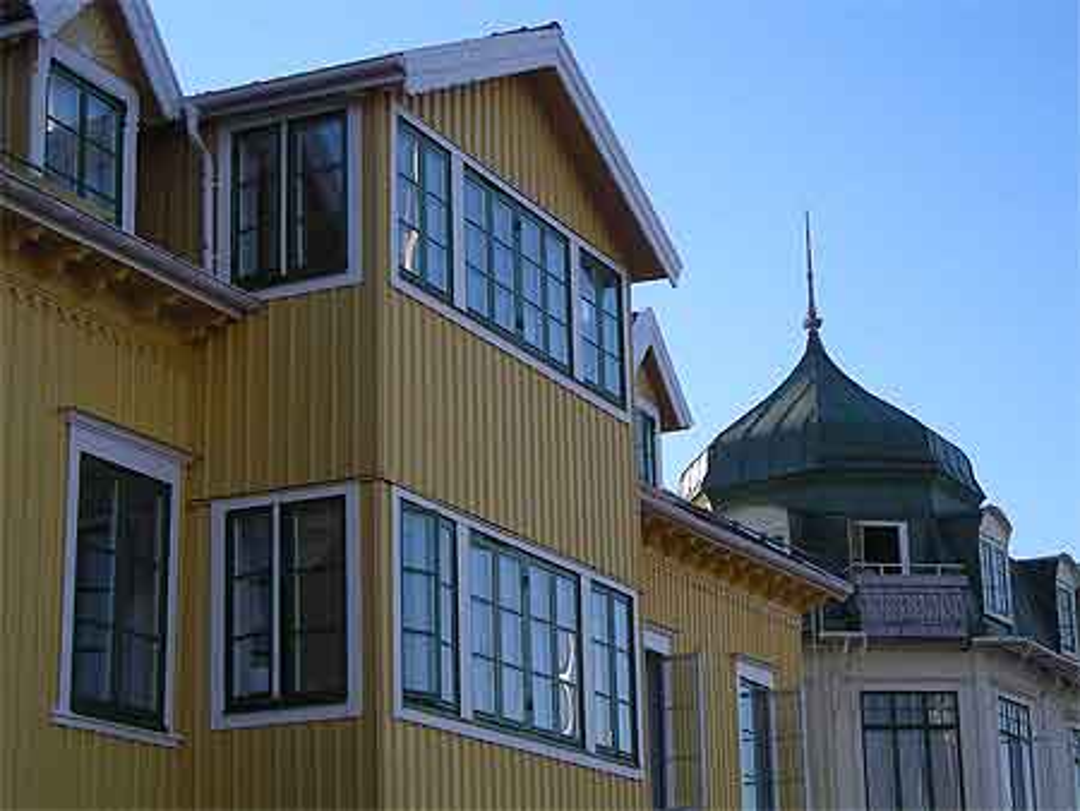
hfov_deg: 25.3
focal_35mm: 77
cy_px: 406
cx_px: 540
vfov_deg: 19.2
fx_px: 2404
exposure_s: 1/287
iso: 50
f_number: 4.2
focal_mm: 12.7
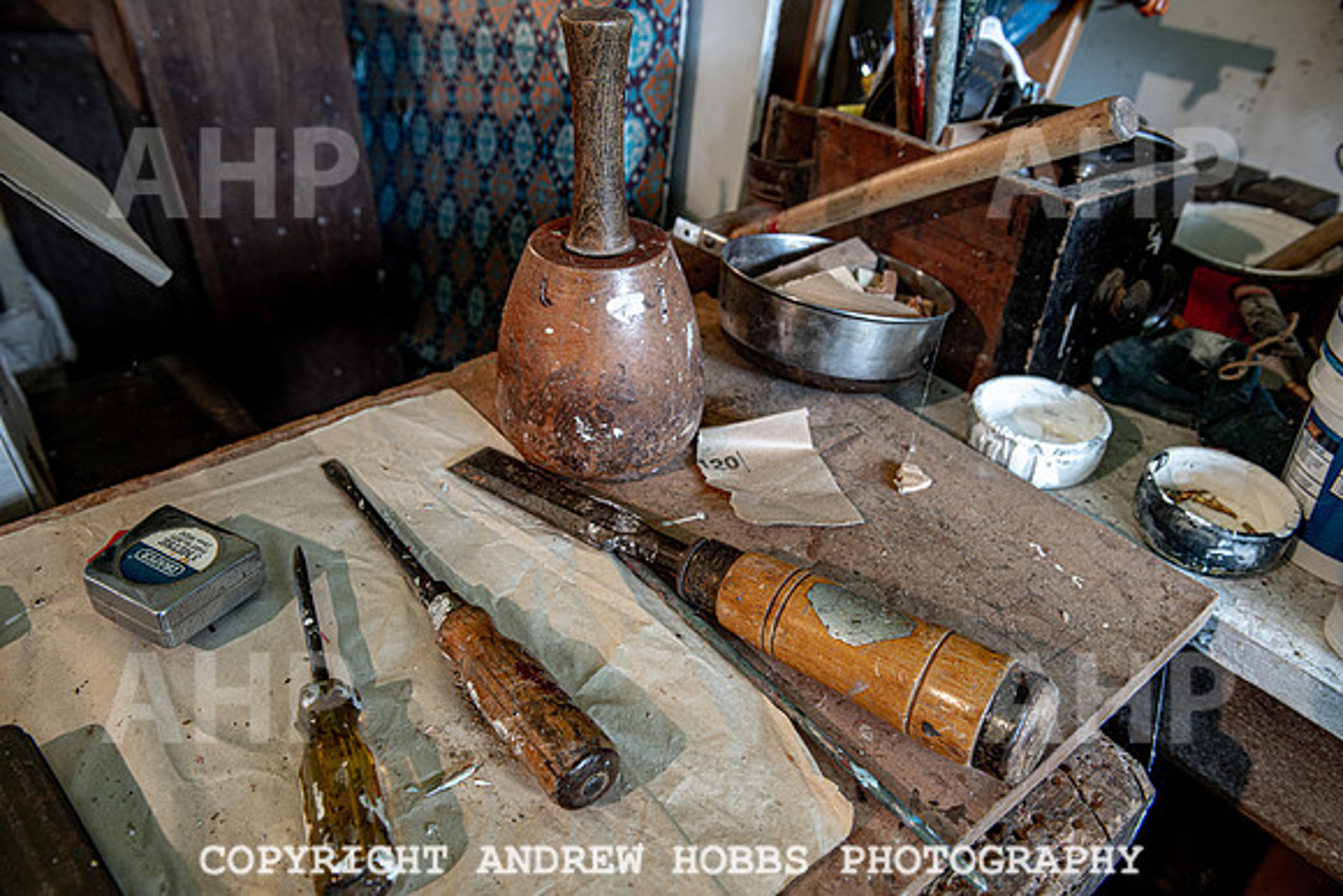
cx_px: 672
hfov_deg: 73.7
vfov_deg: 53.2
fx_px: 896
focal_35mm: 24
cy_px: 448
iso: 64
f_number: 6.3
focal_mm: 24
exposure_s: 1/1.25
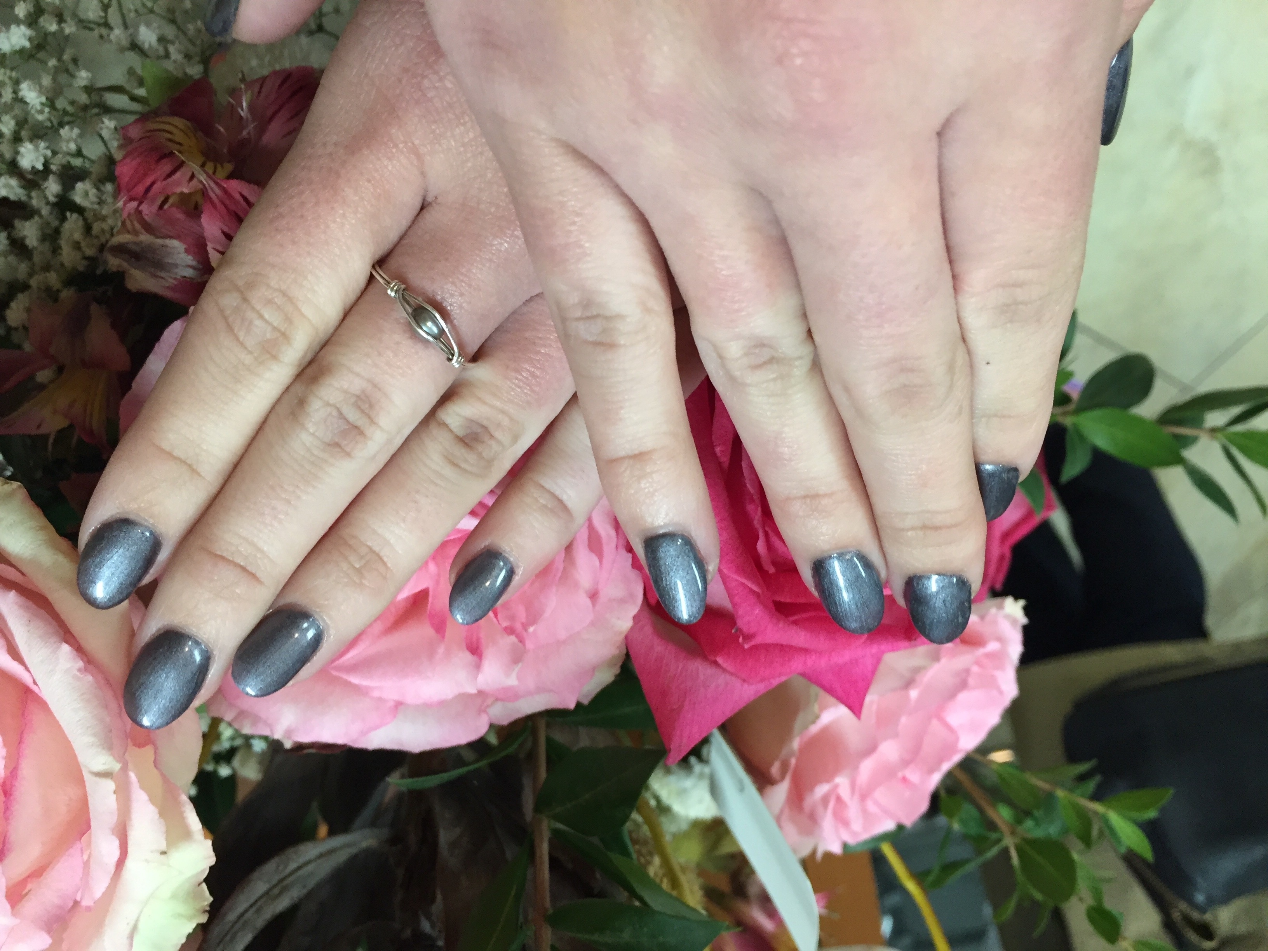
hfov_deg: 61.7
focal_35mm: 29
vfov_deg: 48.2
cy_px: 476
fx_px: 1062
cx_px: 634
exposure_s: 1/30
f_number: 2.2
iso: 125
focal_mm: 4.15
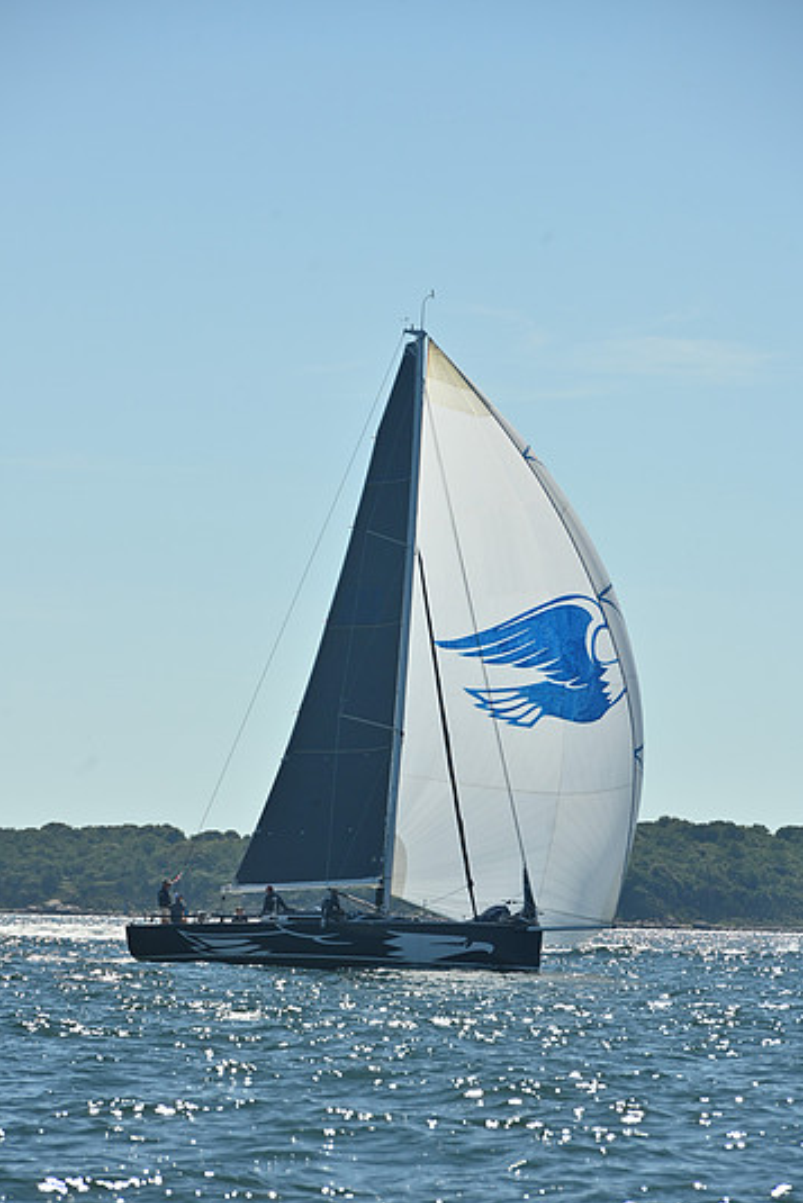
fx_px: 7255
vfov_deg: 9.5
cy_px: 650
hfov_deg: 6.3
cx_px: 379
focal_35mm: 217
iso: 250
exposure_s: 1/1600
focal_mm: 200
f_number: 10
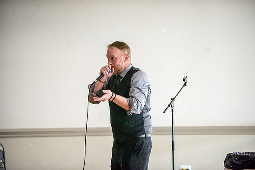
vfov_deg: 7.9
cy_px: 85
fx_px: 1240
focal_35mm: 175
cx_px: 128
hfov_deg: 11.7
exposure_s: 1/500
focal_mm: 175
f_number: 2.8
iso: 2000
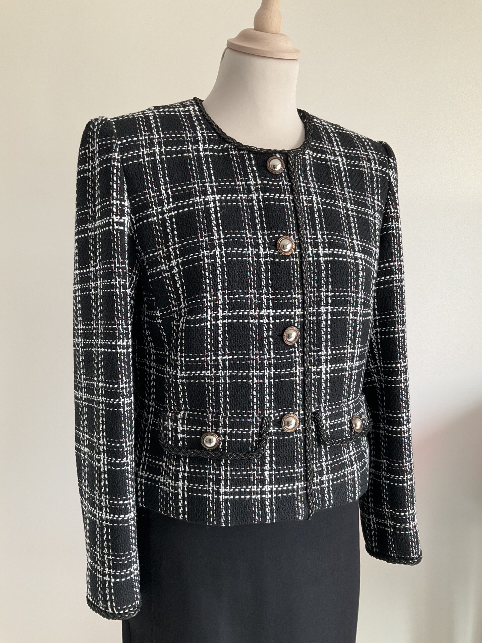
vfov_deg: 61.7
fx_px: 538
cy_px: 322
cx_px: 241
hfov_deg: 48.2
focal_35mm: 29
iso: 125
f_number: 1.8
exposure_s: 1/60
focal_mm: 3
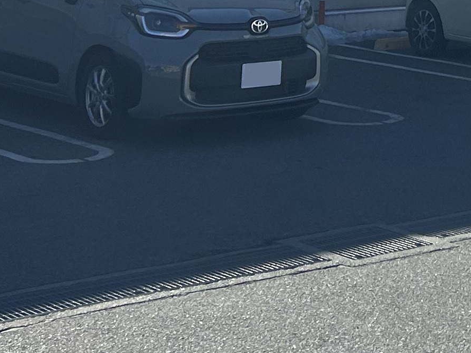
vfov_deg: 11.1
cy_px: -406
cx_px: 482
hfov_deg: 16.3
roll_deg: -0.2
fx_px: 1606
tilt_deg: +10.0
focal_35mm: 118
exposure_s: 1/6211
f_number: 1.5
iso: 50
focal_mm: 5.7
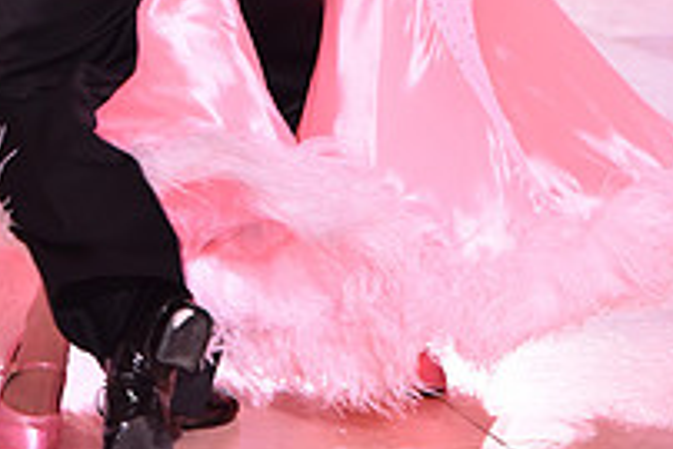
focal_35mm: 247
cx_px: 112
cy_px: -306
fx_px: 4621
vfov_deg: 5.5
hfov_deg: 8.3
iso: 2500
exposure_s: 1/320
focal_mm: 86
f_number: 5.6
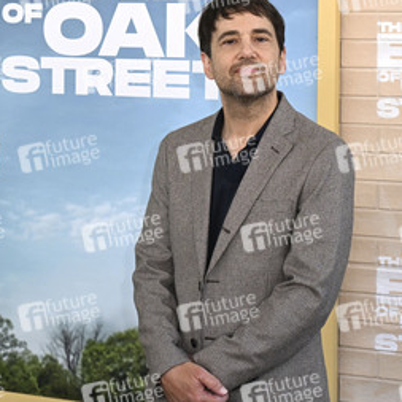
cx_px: 239
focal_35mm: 53
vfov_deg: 32.2
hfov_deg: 32.1
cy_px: 194
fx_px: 696
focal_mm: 35
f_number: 6.3
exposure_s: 1/250
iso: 640
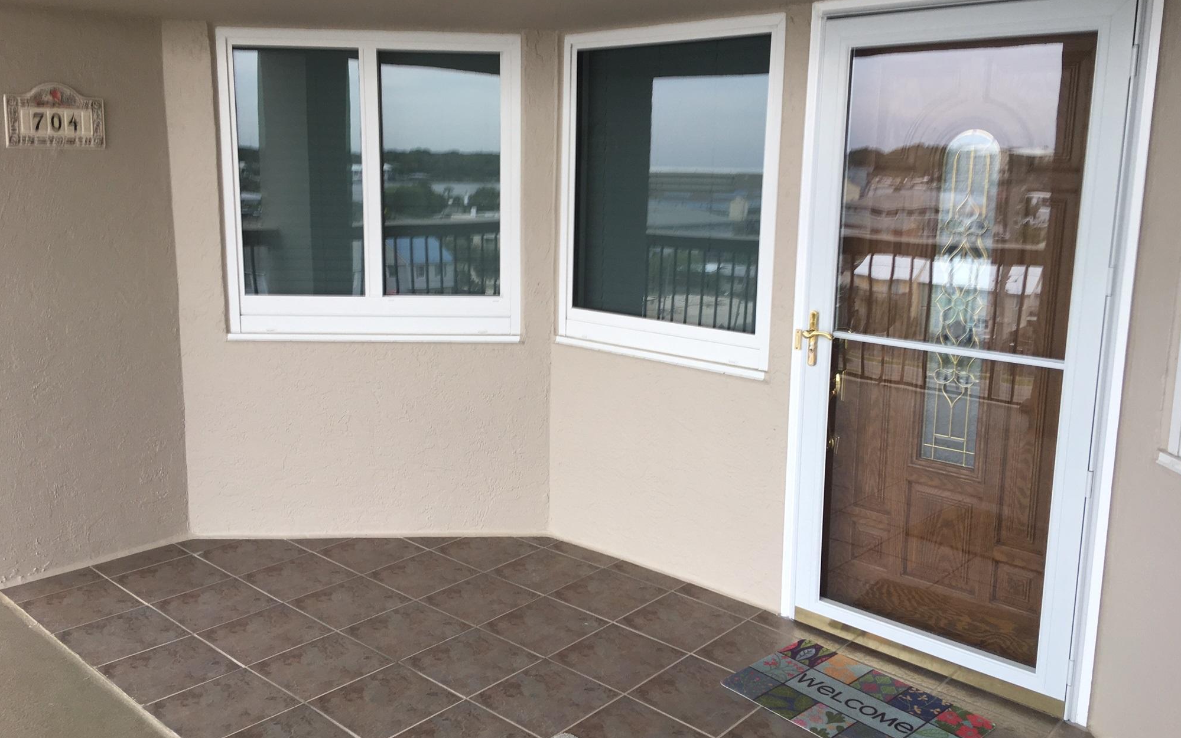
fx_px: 998
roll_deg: -0.2
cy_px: 346
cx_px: 593
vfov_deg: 40.6
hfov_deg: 61.2
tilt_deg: -8.1
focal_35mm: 31
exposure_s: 1/120
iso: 25
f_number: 2.2
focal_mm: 4.15
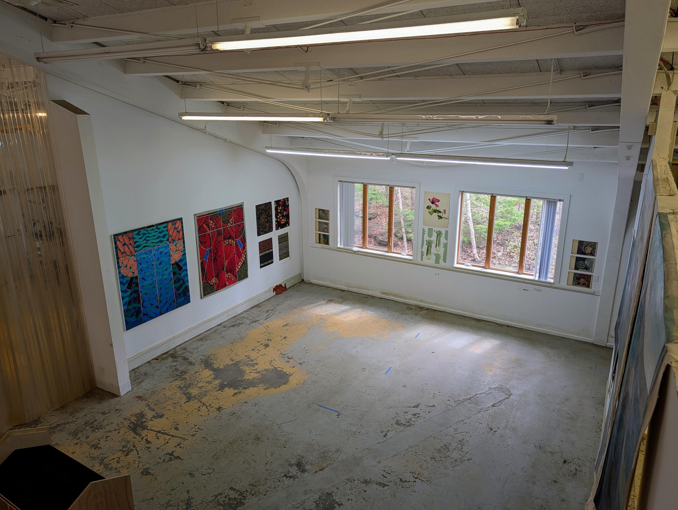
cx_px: 339
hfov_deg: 71.5
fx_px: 471
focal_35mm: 24
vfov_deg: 56.9
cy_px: 255
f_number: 1.68
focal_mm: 6.9
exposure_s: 1/120
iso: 54
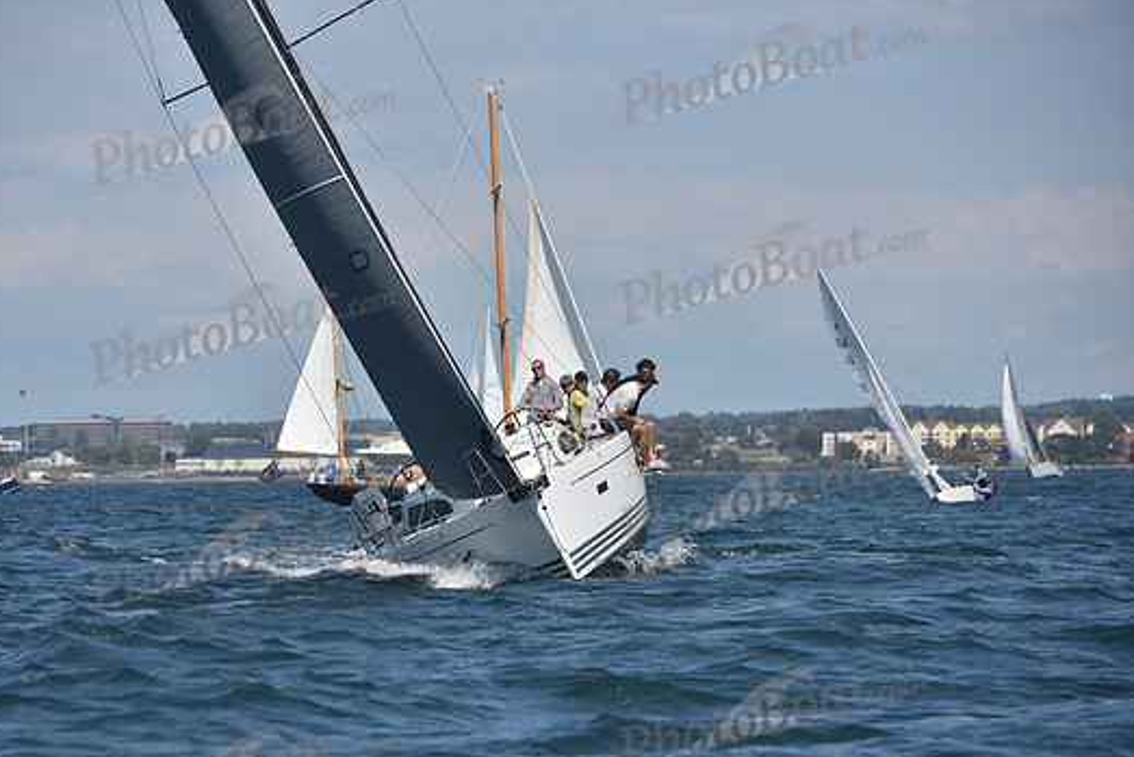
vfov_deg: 6.7
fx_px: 6459
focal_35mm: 205
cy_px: 411
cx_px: 510
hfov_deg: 10.0
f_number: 6.3
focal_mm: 185
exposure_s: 1/1000
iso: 250
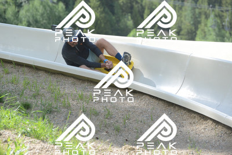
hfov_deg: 10.5
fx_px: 1257
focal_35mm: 195
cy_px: 78
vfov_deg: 7.0
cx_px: 116
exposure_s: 1/1250
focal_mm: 195
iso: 1100
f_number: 6.3
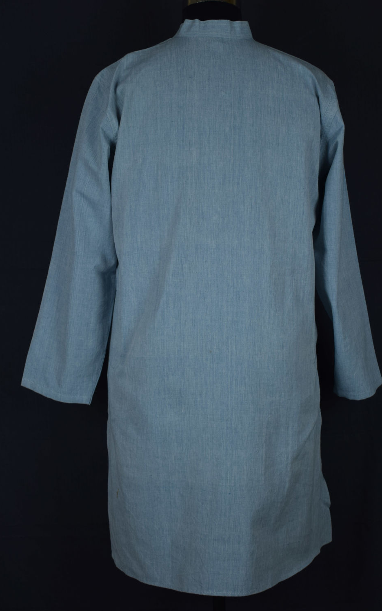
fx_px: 816
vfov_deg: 41.1
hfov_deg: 26.3
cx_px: 203
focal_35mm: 49
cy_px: 306
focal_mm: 32
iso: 100
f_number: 4.5
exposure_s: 1/60
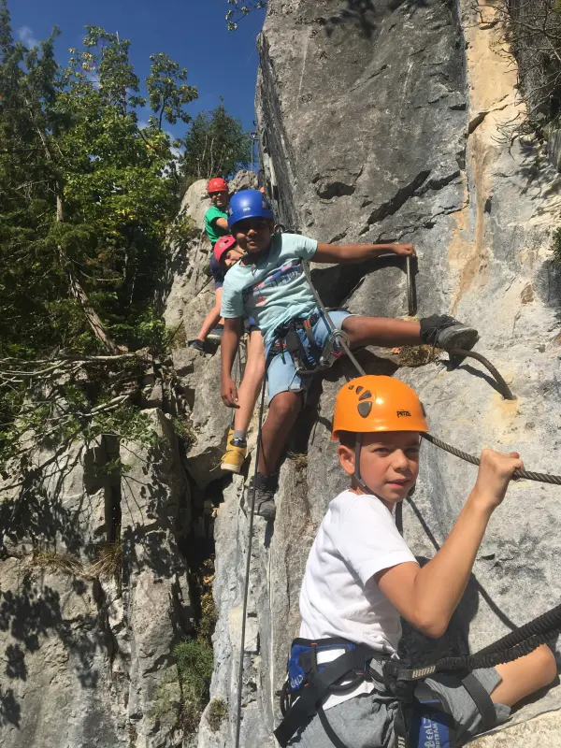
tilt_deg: +7.9
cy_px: 374
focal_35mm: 29
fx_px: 627
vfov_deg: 61.7
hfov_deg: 48.2
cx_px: 280
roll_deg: -9.2
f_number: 2.2
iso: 25
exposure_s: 1/1972
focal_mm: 4.15
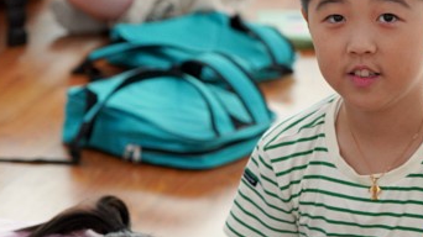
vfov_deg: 6.3
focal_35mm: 193
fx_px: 2164
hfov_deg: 11.1
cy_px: 137
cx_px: 402
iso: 1000
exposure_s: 1/160
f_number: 4
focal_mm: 70
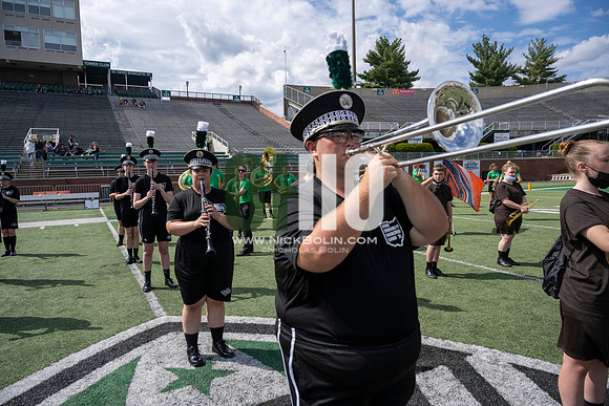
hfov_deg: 73.7
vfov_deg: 53.2
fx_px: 406
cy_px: 203
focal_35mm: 24
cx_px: 304
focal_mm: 24
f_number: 5
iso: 200
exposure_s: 1/1600
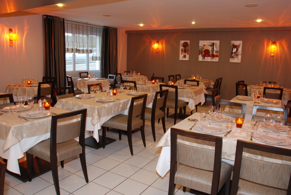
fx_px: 218
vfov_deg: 48.0
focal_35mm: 27
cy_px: 98
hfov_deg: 67.3
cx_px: 146
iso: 200
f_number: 9
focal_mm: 18
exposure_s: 1/2.5
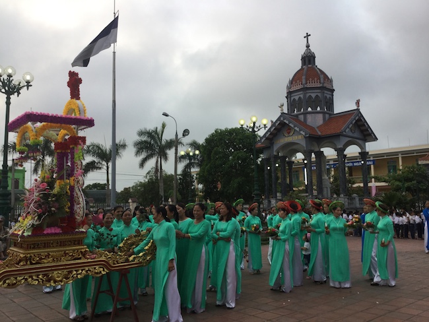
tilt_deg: +4.8
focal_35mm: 31
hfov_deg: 58.3
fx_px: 384
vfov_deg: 45.5
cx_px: 214
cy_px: 161
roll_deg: +0.9
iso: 25
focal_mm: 3.3
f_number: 2.4
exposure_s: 1/114
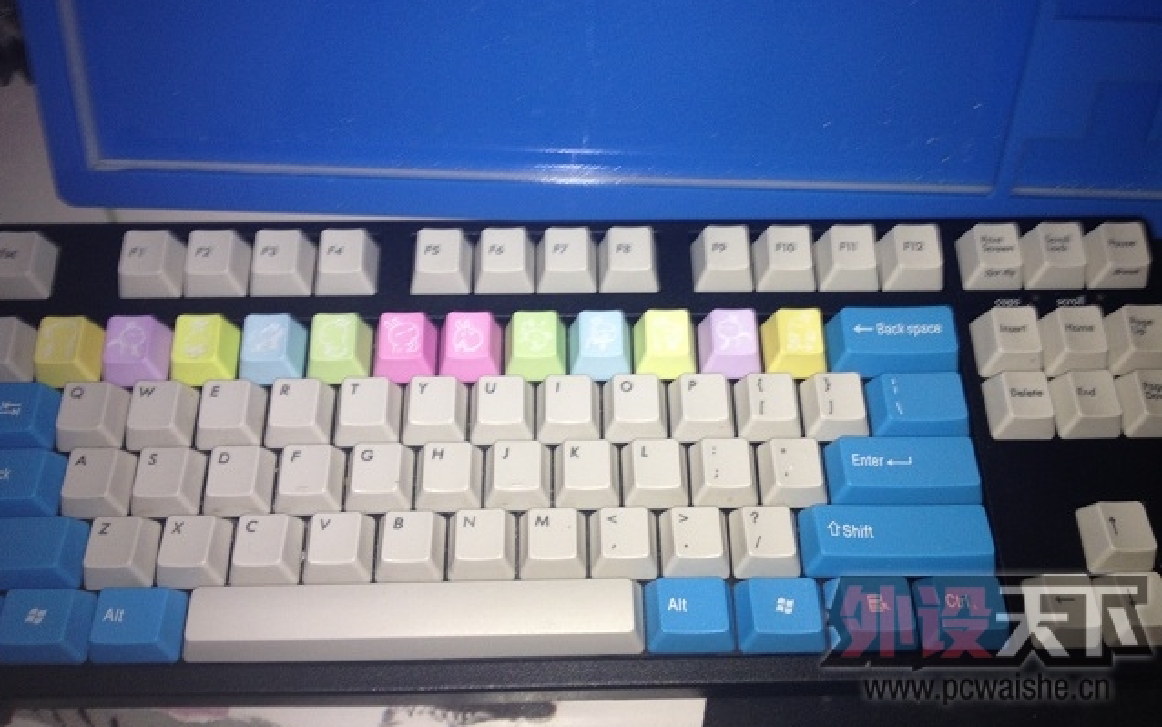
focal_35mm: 38
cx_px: 582
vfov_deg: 33.5
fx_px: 1204
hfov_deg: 51.5
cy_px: 293
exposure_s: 1/27
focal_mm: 4.28
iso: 64
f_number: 2.4
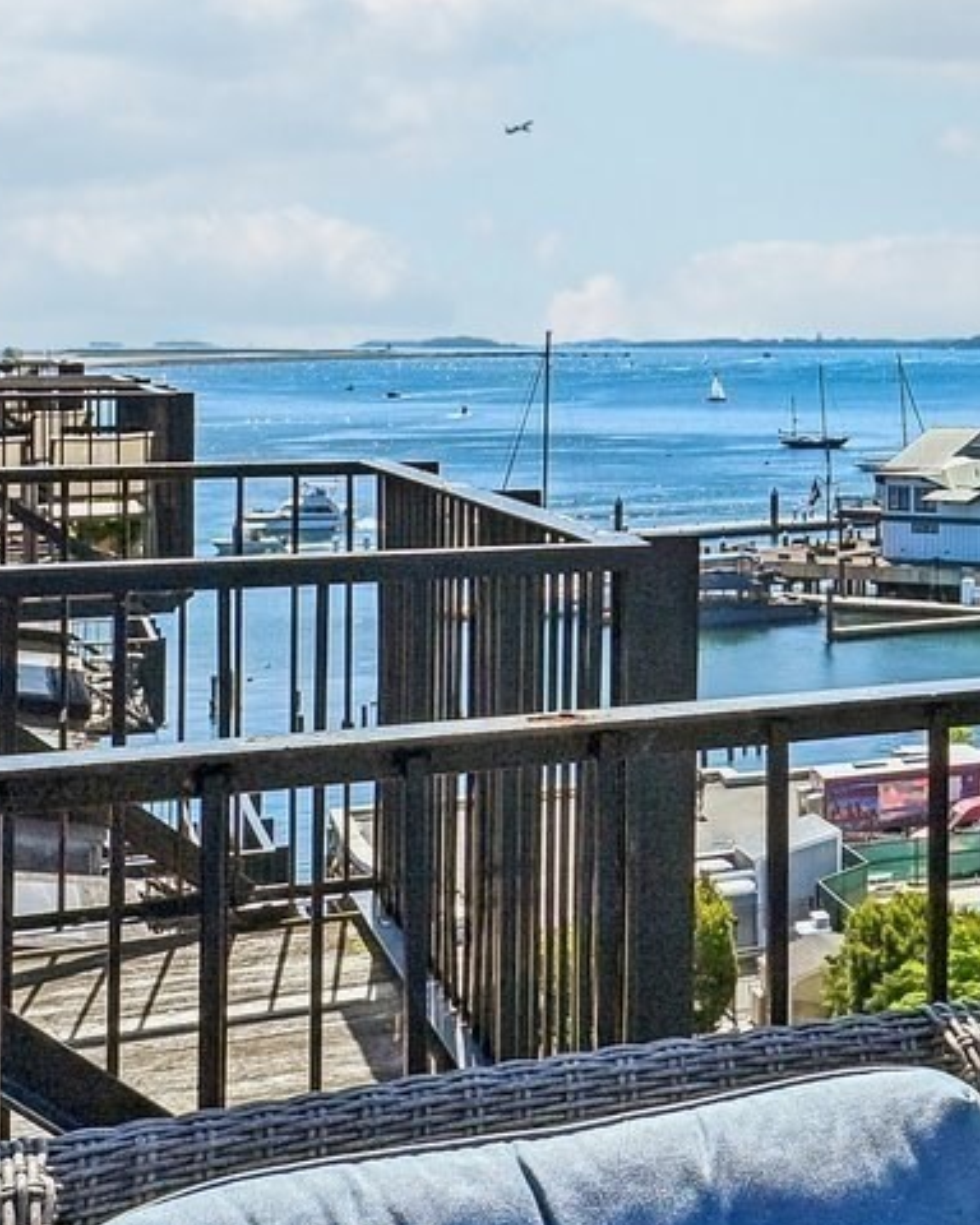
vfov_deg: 29.2
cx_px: 1554
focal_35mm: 64
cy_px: 348
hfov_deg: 19.9
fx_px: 2320
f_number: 8
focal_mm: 16
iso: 400
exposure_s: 1/1250
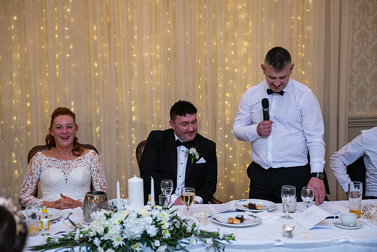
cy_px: 126
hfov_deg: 32.4
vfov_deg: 21.9
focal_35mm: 62
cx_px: 188
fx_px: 649
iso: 1000
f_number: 3.5
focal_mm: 62
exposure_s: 1/160
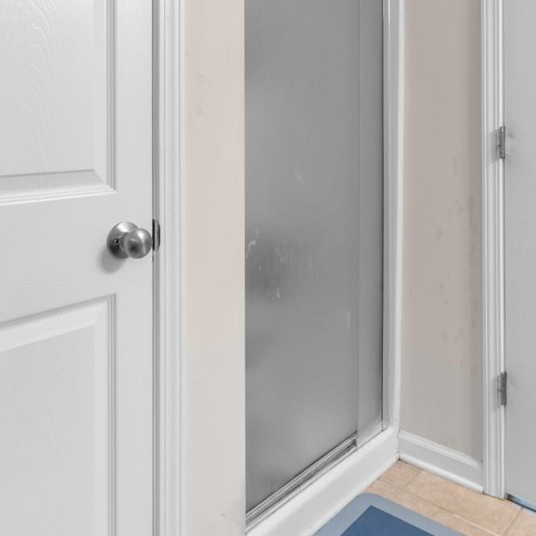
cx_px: 286
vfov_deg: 50.2
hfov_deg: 52.5
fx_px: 543
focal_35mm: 31
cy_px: 129
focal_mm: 10
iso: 100
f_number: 4.5
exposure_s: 1/8
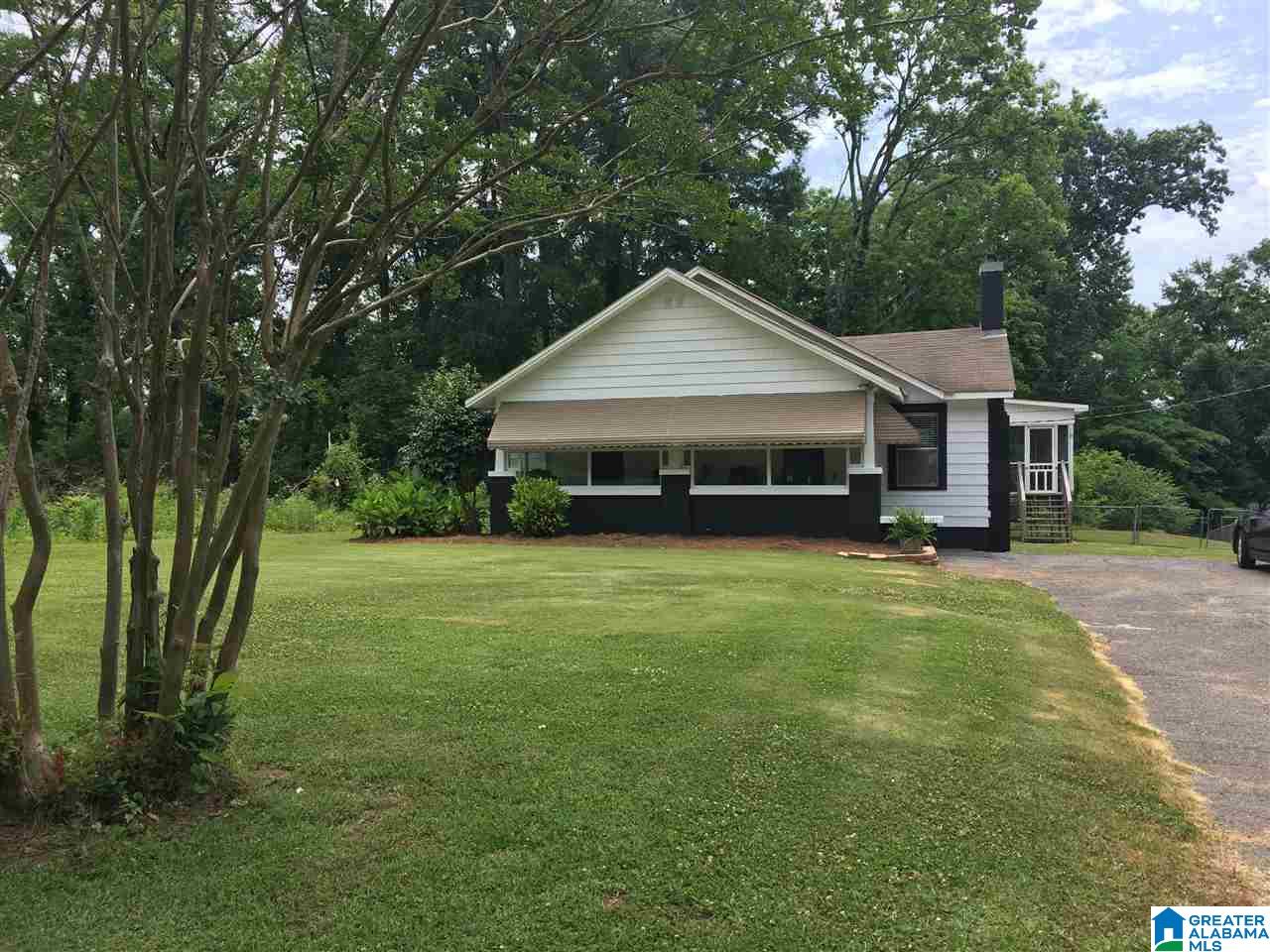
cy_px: 476
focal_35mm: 29
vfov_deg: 48.2
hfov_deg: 61.7
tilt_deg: -0.7
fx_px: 1064
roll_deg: +1.7
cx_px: 635
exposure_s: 1/705
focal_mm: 4.15
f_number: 2.2
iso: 25
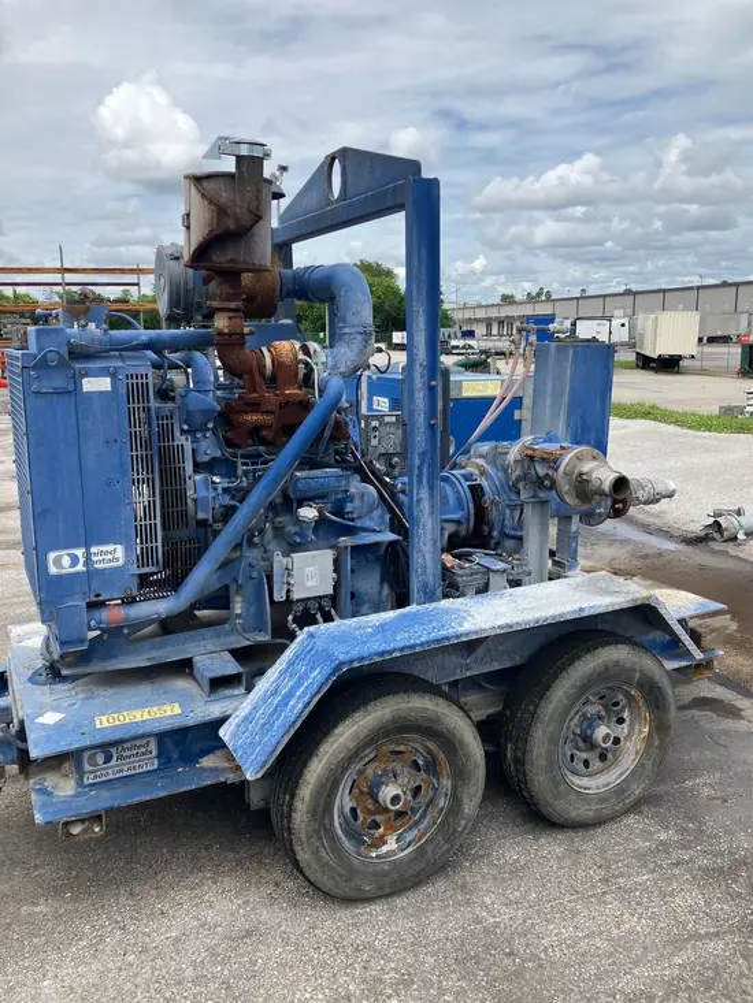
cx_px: 376
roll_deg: +2.5
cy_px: 502
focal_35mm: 28
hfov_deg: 49.8
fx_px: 812
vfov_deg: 63.4
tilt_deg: -9.3
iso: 32
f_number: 1.8
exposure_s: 1/1621
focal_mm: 3.99
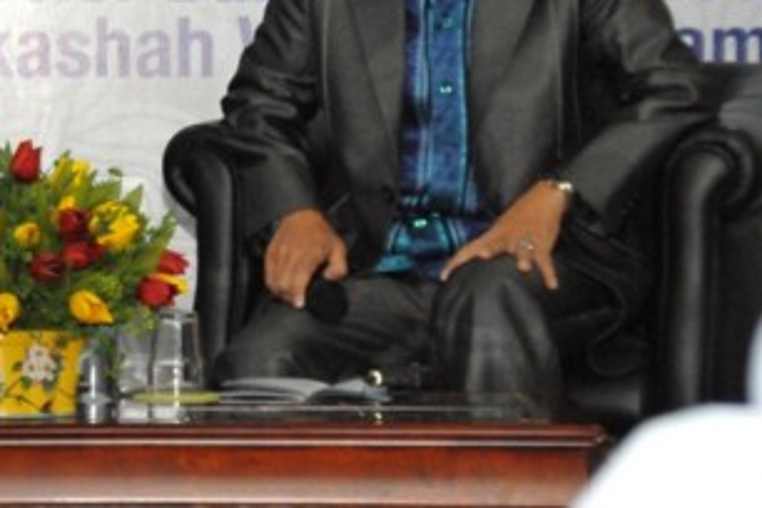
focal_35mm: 237
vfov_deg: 5.8
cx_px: 76
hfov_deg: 8.7
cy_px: 12
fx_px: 5016
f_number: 5.3
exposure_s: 1/250
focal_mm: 80
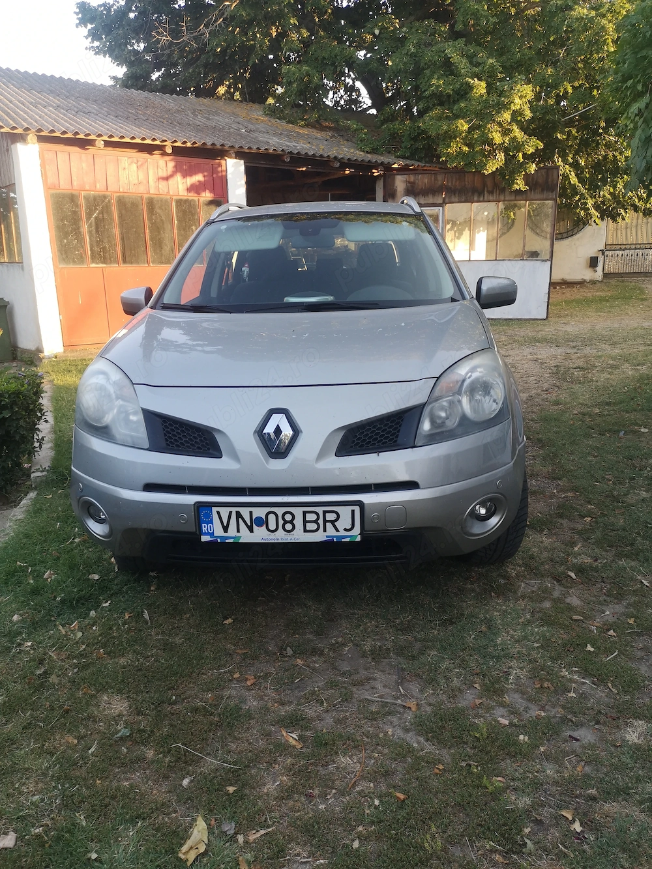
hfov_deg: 51.3
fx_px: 678
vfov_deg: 65.3
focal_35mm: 27
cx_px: 326
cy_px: 434
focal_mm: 3.95
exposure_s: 1/173
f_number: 1.8
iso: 50
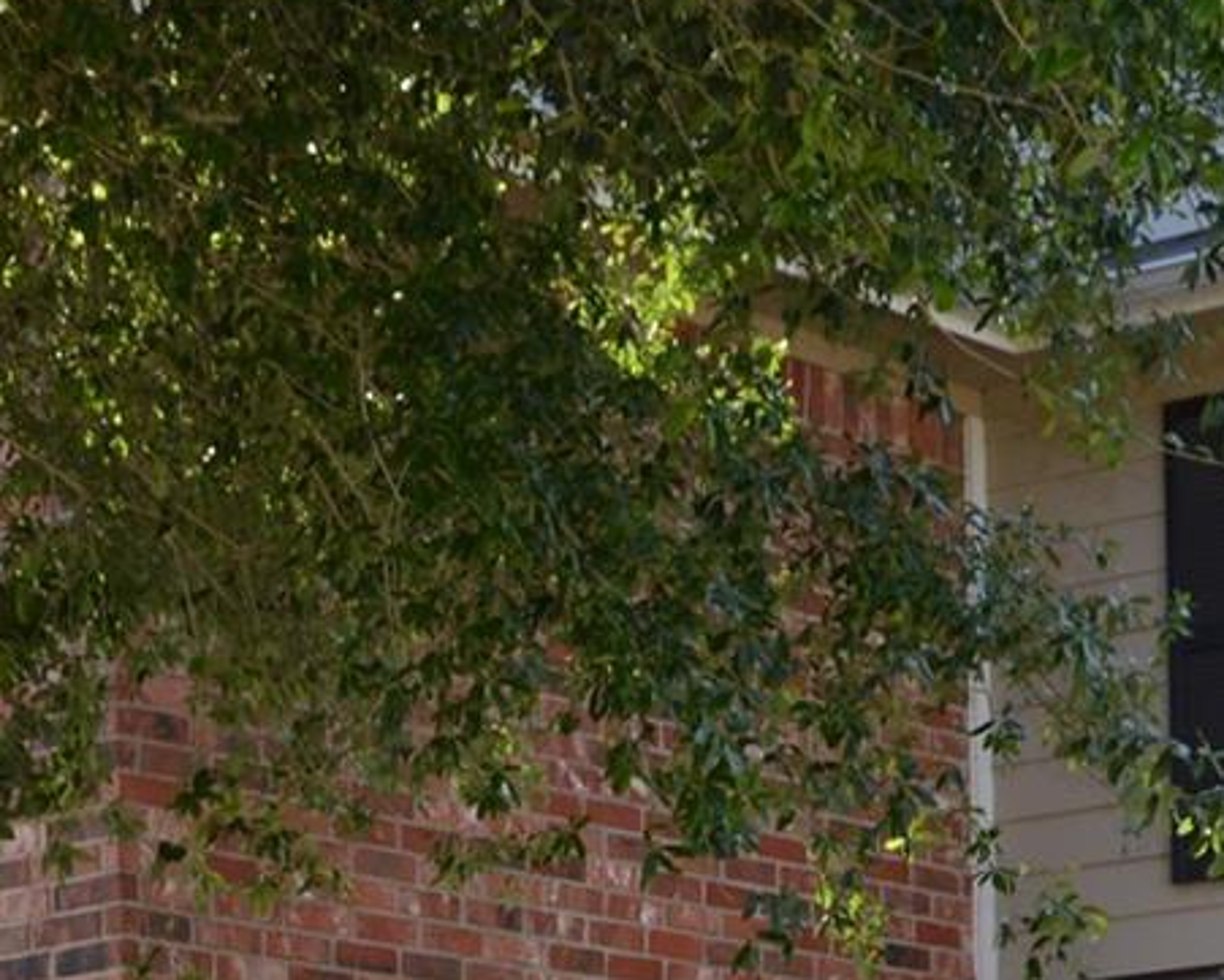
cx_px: 282
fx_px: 4167
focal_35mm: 115
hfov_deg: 16.6
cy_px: 1679
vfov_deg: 12.4
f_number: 5
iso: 100
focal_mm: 18
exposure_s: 1/200
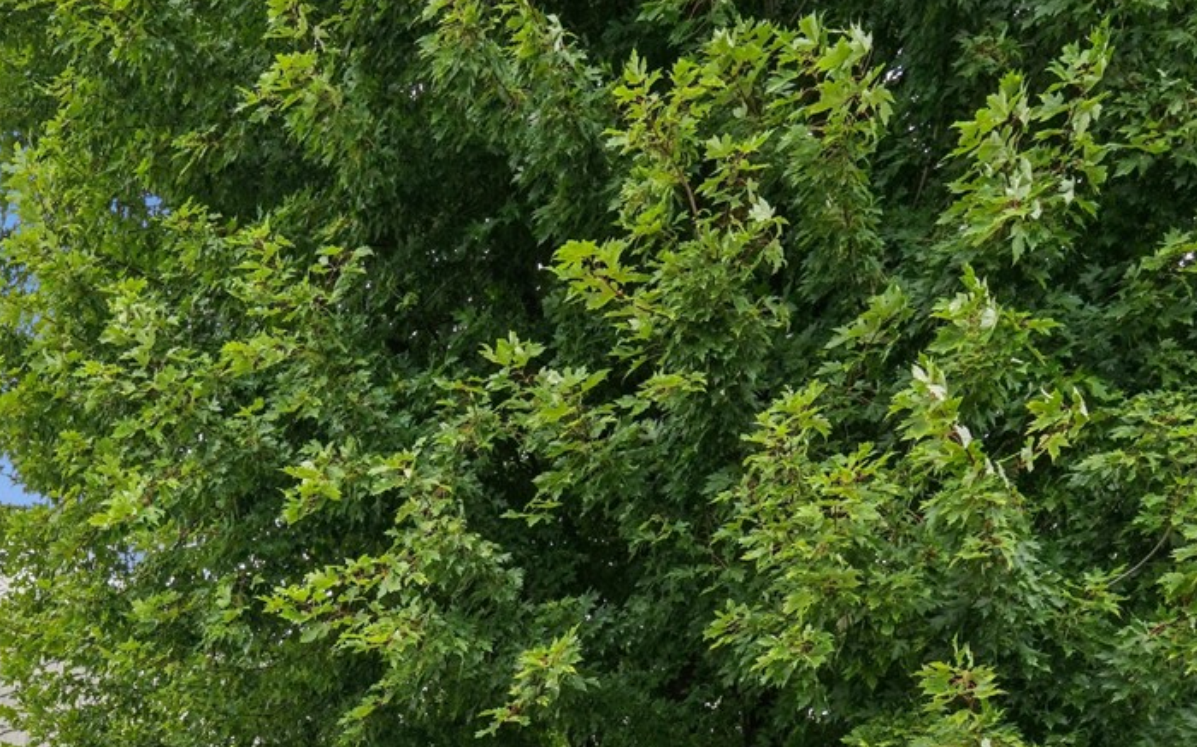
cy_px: 907
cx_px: 56
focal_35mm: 42
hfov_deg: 42.1
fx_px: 1370
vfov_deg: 26.9
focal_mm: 17
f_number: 8
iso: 400
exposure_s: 1/640
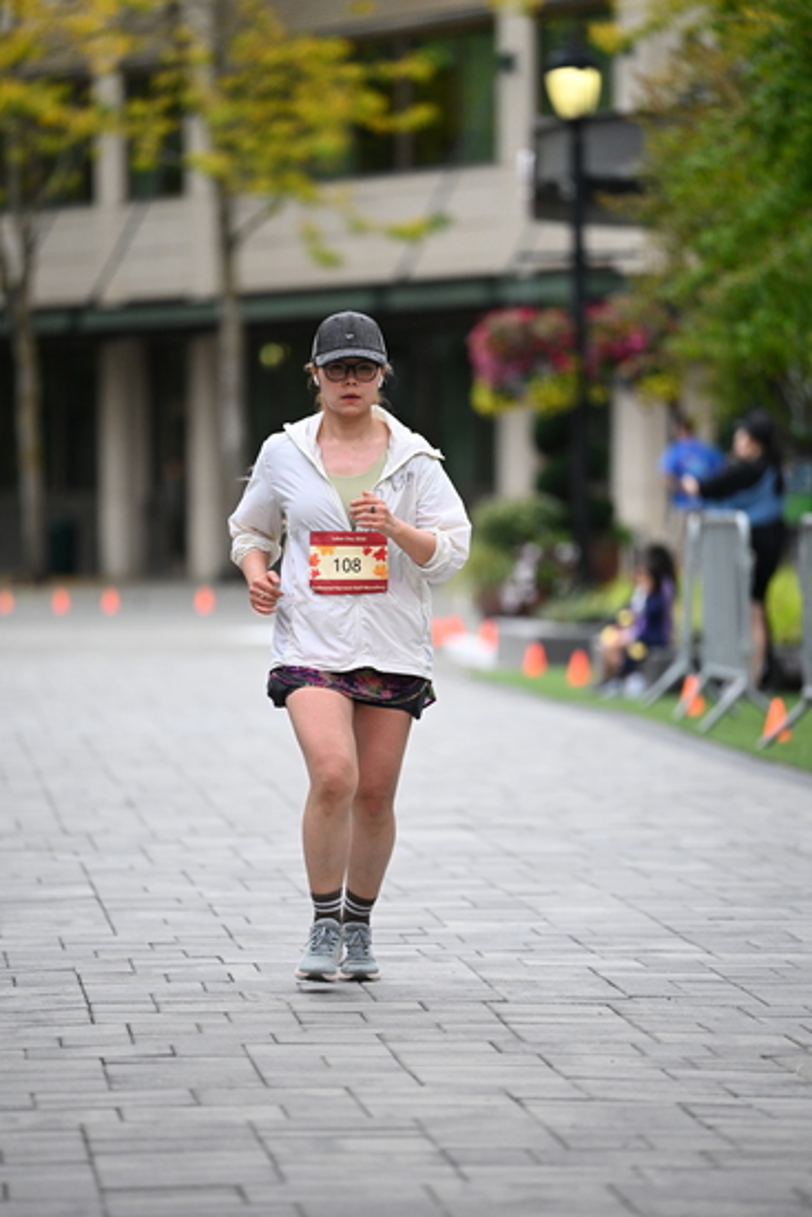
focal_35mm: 200
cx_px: 406
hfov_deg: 6.9
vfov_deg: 10.3
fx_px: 6762
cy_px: 608
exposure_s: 1/5000
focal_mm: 200
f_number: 2.8
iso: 1600
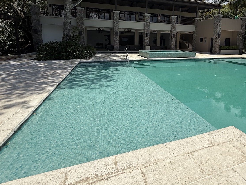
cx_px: 148
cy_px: 60
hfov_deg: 80.7
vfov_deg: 64.1
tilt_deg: -6.9
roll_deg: -0.9
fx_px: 142
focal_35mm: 20
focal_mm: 2.22
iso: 50
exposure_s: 1/2410
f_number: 2.2
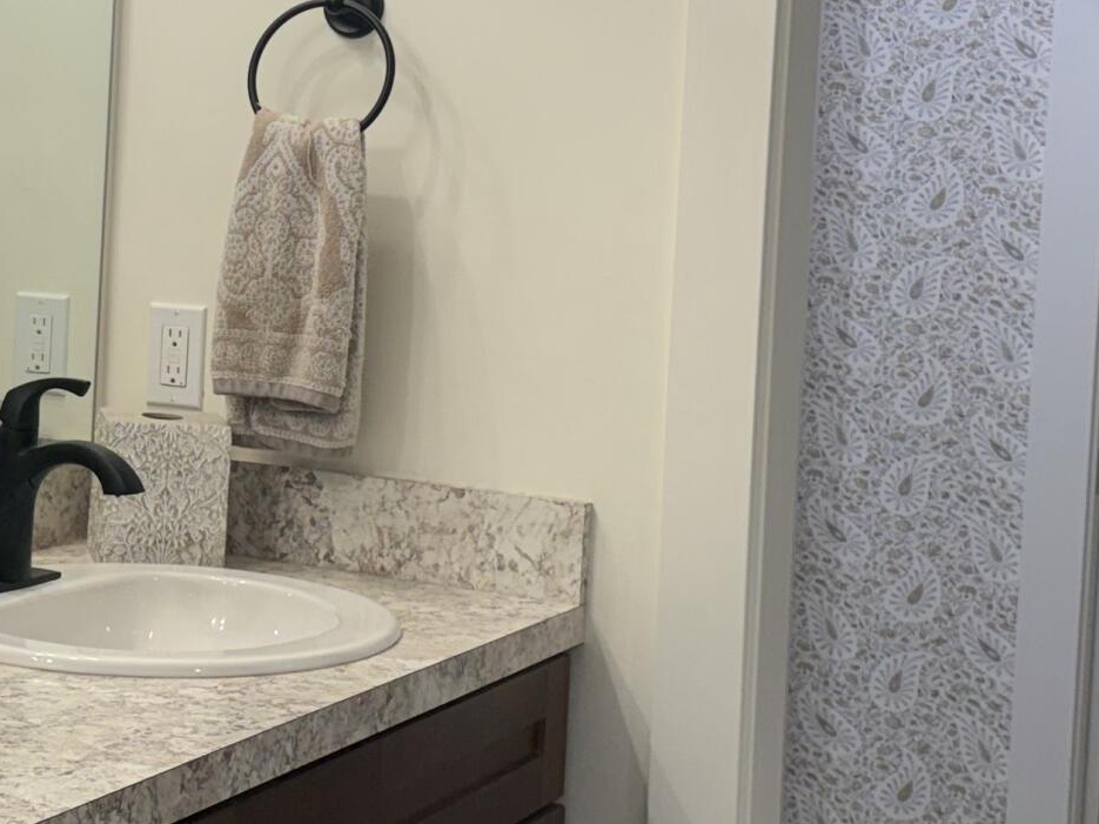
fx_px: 2444
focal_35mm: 77
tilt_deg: -1.1
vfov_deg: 19.1
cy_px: 249
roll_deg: -2.8
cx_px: 119
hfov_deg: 24.6
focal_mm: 6.76
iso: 64
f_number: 1.78
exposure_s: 1/120
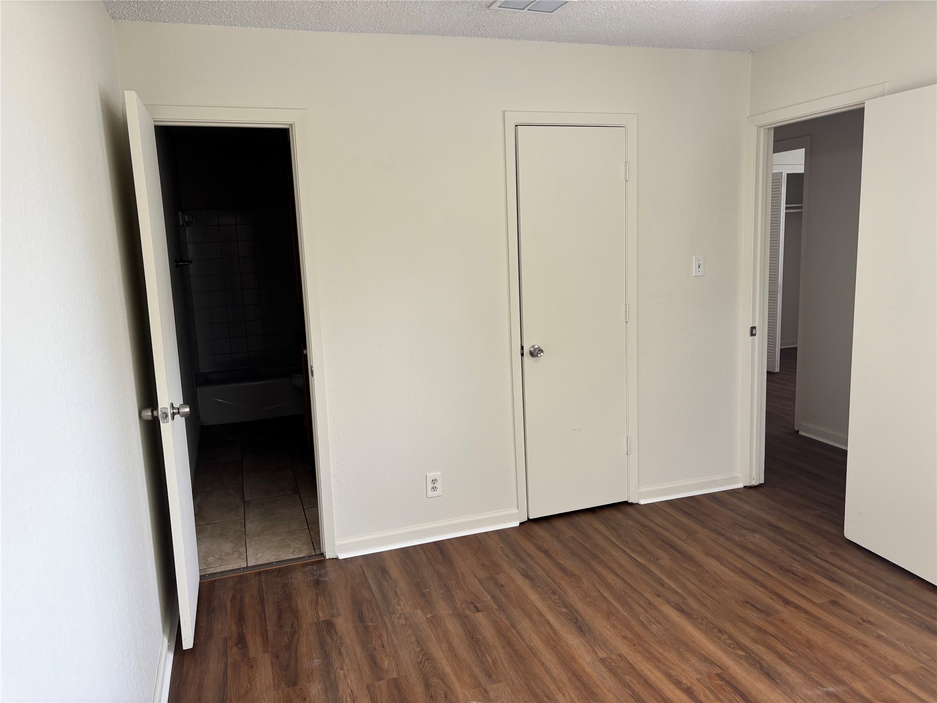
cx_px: 468
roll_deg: +2.4
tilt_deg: -9.5
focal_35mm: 26
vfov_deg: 53.1
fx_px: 704
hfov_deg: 67.3
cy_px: 352
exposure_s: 1/60
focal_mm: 5.96
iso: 80
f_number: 1.6
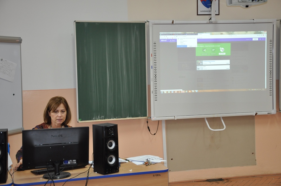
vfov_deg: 22.6
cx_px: 140
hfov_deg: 33.4
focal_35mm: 60
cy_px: 93
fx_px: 468
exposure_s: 1/80
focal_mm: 40
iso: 800
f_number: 4.5
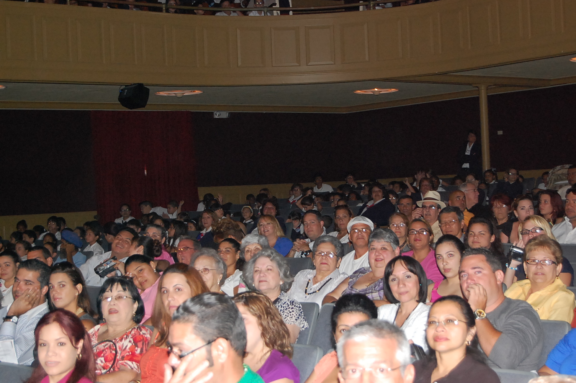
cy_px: 192
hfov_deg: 29.9
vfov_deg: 20.1
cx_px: 288
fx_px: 1079
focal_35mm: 68
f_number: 5.3
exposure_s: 1/60
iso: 1400
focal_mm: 45
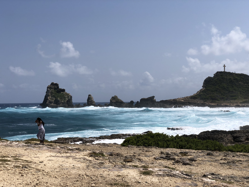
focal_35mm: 52
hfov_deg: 36.8
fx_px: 374
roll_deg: +0.7
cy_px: 94
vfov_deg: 28.0
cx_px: 124
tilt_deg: +1.4
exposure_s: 1/2525
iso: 16
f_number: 2.4
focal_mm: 6
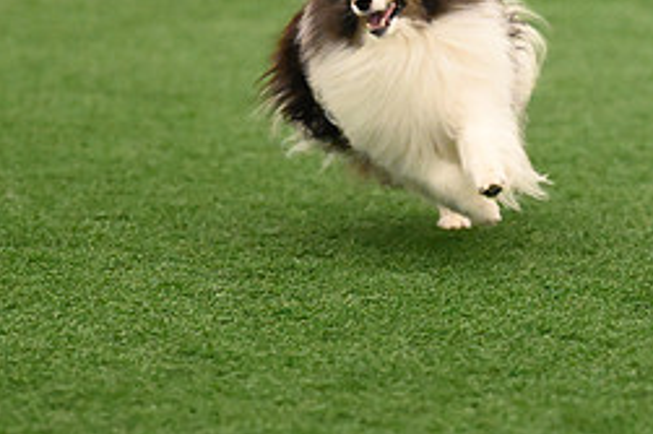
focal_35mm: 324
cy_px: 208
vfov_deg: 4.2
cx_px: 453
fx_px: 5873
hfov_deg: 6.4
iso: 20000
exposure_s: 1/800
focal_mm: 140
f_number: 3.2
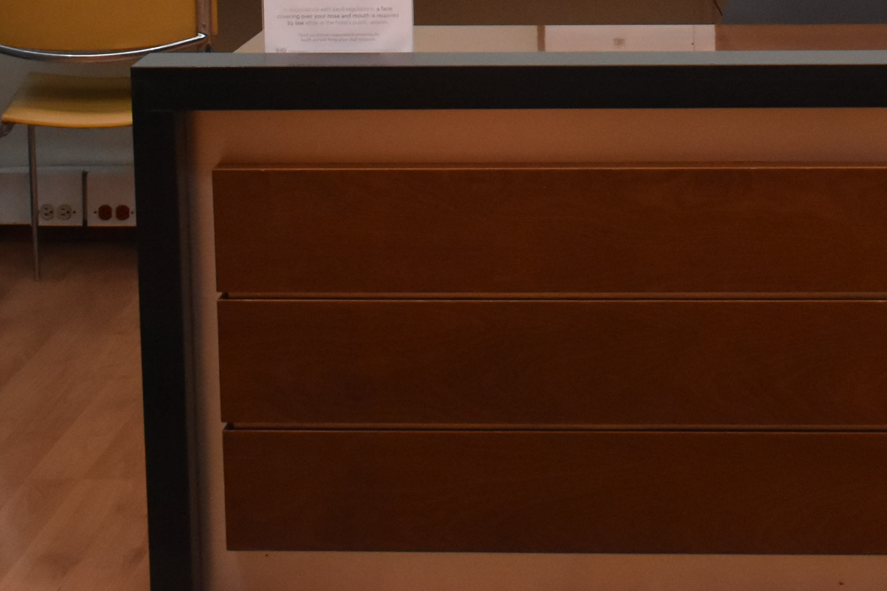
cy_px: -142
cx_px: 698
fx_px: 2538
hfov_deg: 19.6
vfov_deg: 12.9
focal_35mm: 103
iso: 2200
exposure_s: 1/60
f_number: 4
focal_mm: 26
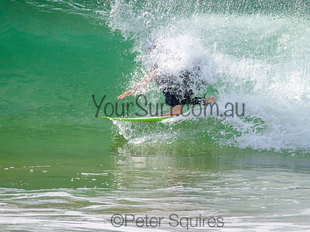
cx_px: 167
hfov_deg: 1.9
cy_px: 100
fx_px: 9430
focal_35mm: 1053
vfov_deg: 1.4
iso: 1100
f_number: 11
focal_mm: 800
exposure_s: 1/2000
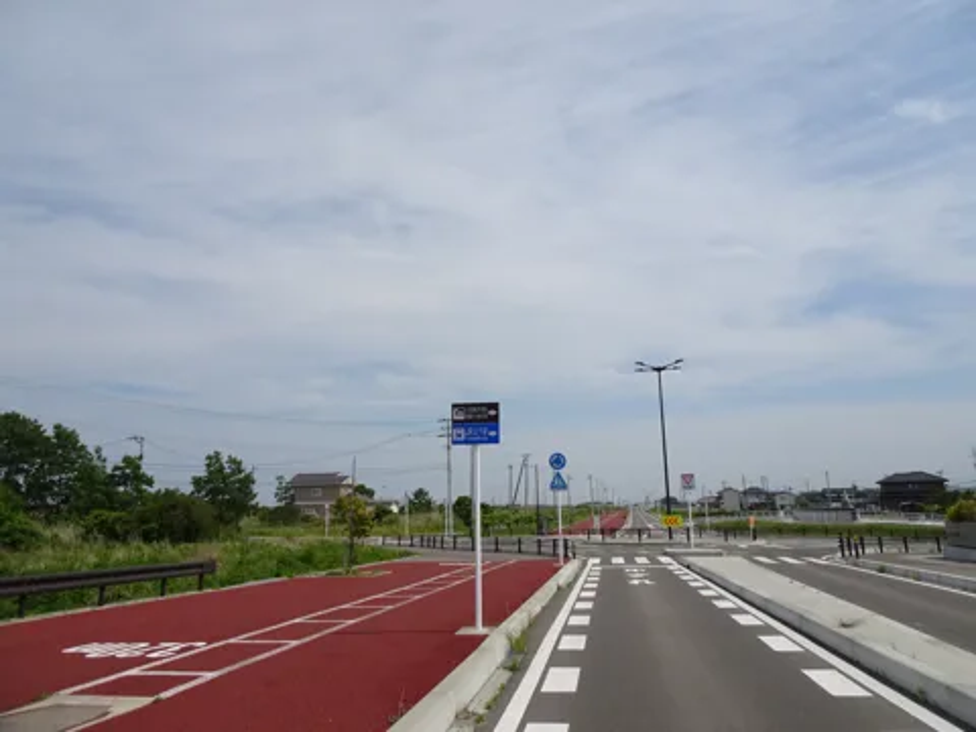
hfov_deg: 71.6
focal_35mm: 24
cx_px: 488
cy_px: 366
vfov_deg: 56.8
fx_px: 677
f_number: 3.5
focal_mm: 4.1
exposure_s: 1/2000
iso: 80
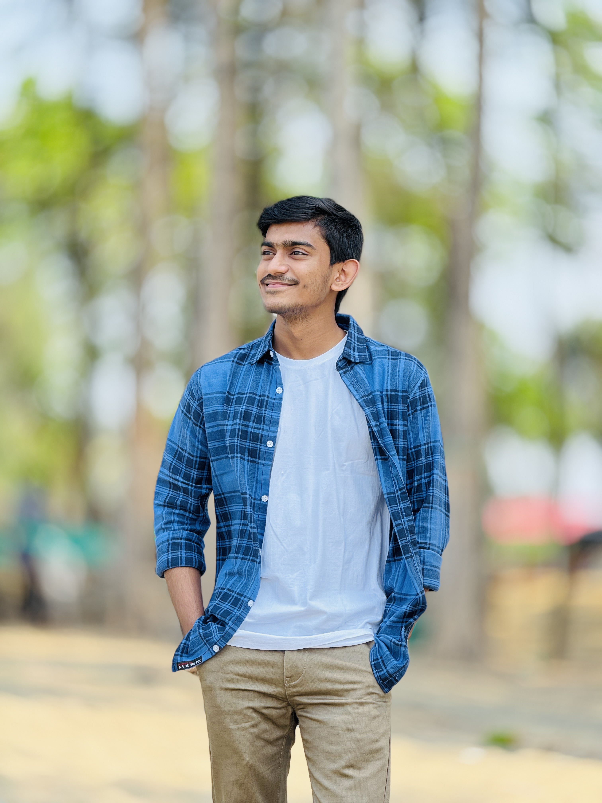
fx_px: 2783
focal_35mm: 120
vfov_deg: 16.4
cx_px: 301
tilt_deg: +6.0
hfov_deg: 12.3
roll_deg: -3.2
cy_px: 402
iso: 50
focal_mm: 15.66
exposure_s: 1/198
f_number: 2.8
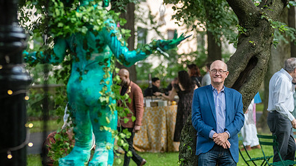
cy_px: 80
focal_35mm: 176
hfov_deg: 12.2
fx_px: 1381
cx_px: 162
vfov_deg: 6.9
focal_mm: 125
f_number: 3.5
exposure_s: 1/500
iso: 1000
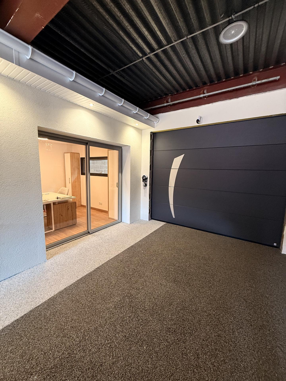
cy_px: 190
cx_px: 143
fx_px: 154
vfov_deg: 102.1
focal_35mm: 14
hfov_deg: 85.7
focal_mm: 2.22
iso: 320
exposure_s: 1/61
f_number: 2.2
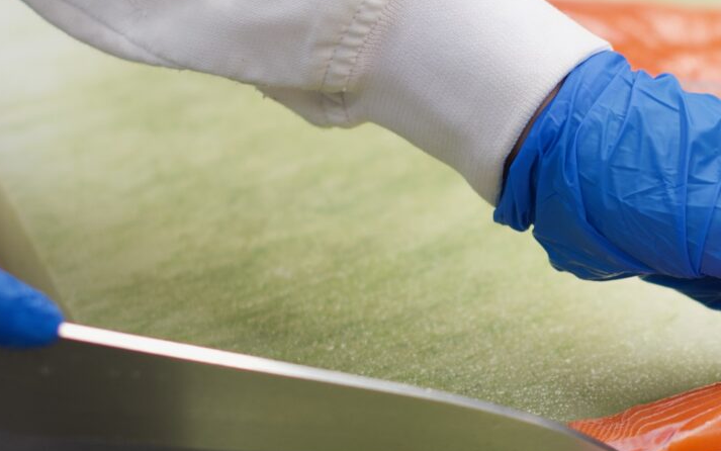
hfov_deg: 11.4
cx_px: 689
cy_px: 291
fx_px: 3597
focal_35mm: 183
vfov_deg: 7.2
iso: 250
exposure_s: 1/160
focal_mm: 50
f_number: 2.2
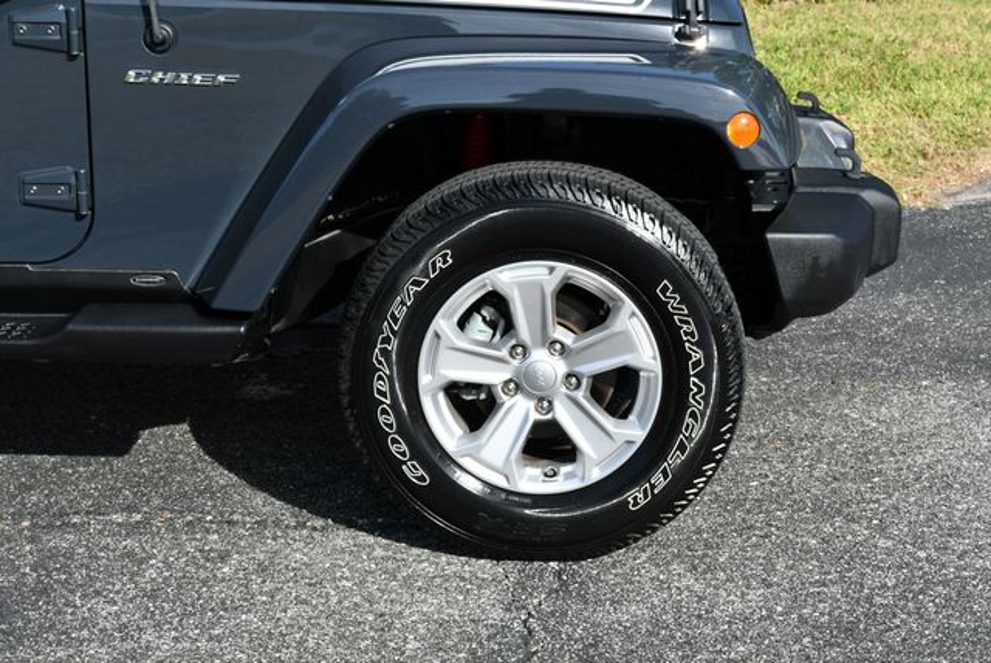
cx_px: 496
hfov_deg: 31.4
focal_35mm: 64
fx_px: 1763
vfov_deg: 21.3
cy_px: 332
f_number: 8
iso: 160
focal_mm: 32
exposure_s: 1/250
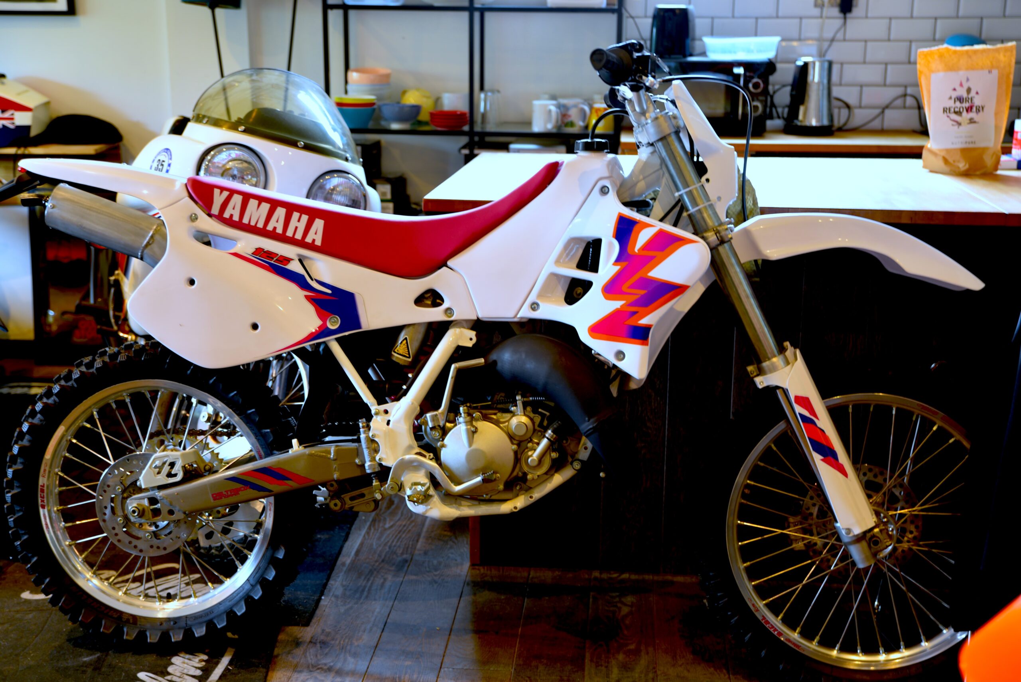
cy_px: 341
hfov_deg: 39.6
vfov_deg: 27.0
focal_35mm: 50
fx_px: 1419
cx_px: 510
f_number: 2.8
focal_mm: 50
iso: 100
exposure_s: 1/4
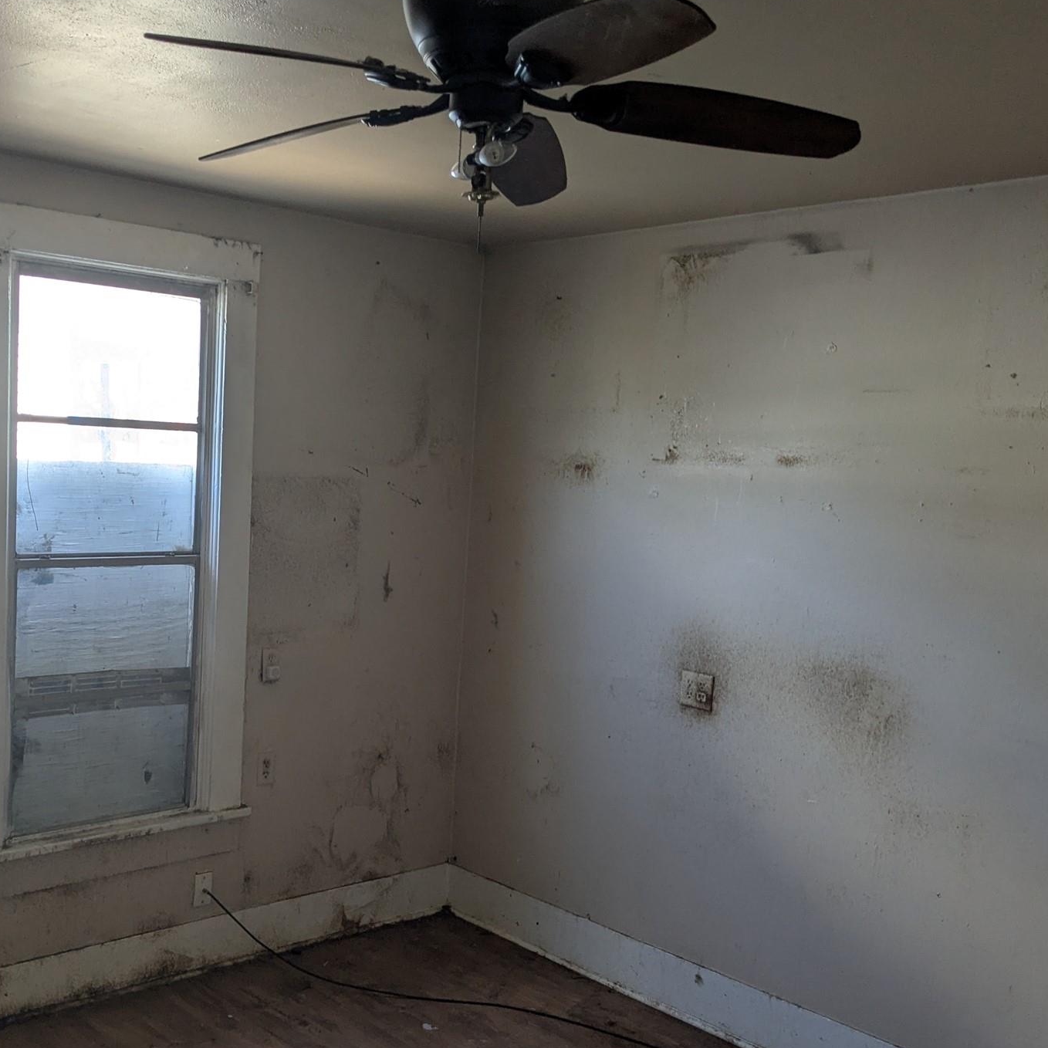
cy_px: 557
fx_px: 1233
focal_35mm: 36
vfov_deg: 46.0
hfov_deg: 45.3
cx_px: 338
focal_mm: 4.38
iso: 61
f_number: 1.73
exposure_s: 1/120
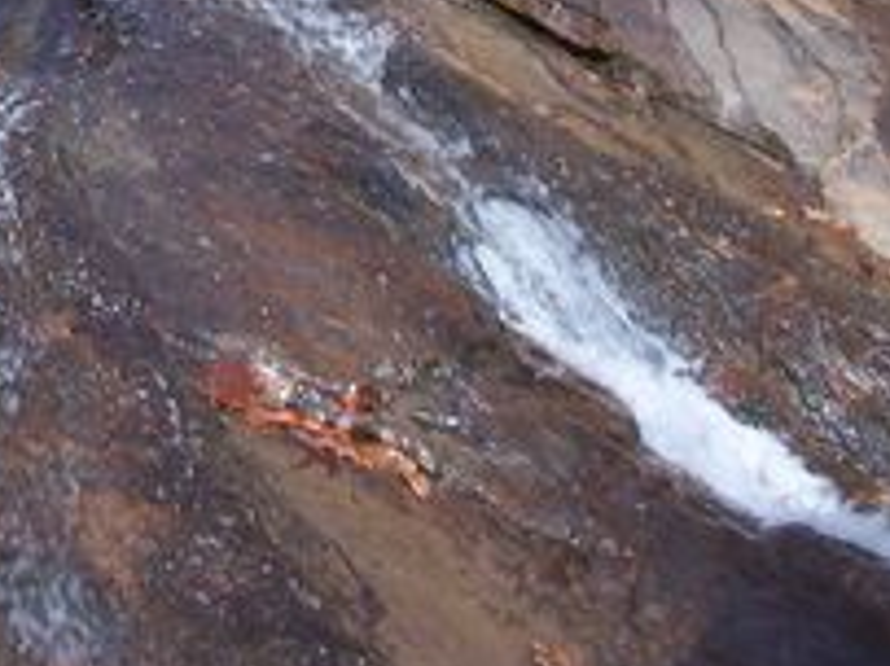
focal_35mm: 77
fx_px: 1979
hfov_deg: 25.1
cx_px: 241
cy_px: -162
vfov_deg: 18.0
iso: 100
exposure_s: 1/144
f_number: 4.5
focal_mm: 6
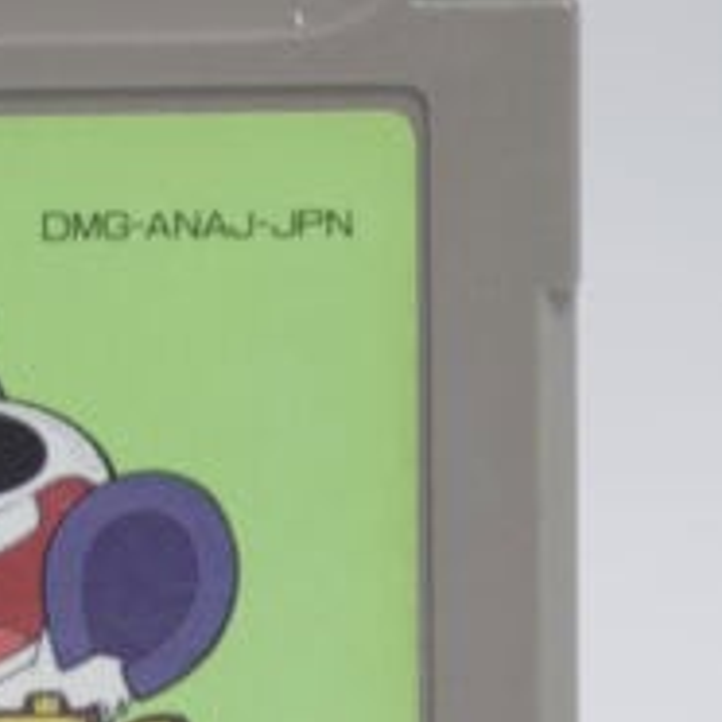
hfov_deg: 4.6
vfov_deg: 4.6
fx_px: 8920
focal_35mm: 378
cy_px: 365
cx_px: -120
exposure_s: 1/6
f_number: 5.6
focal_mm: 69
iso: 100
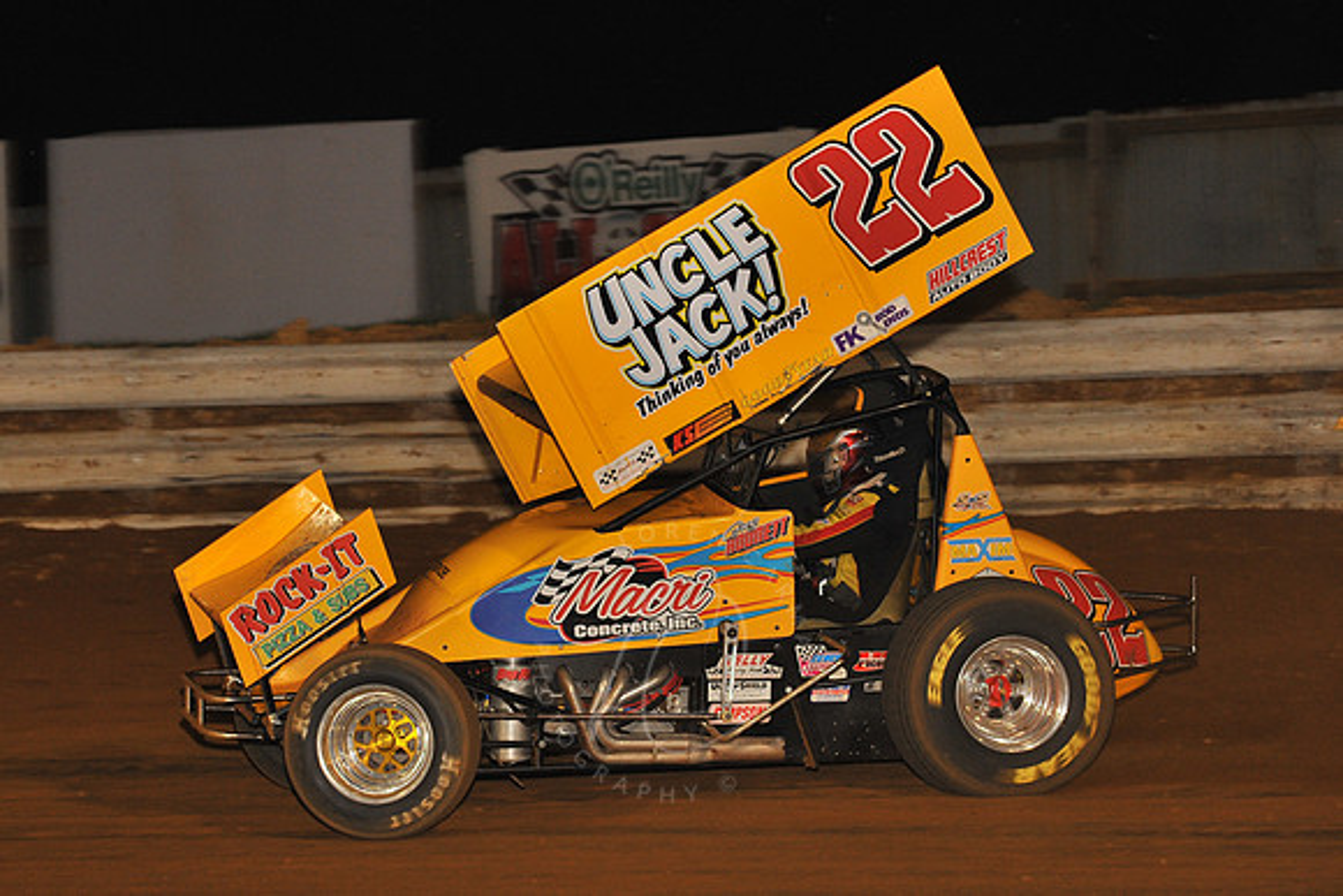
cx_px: 672
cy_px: 448
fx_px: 5410
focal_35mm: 145
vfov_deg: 9.5
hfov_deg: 14.2
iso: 1000
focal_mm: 145
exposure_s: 1/320
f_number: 6.3
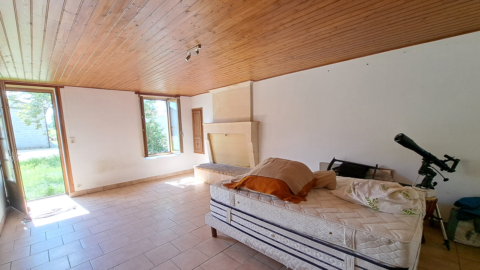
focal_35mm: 15
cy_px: 157
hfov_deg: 103.0
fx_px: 191
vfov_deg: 70.1
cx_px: 232
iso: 50
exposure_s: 1/100
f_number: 2.2
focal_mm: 1.74
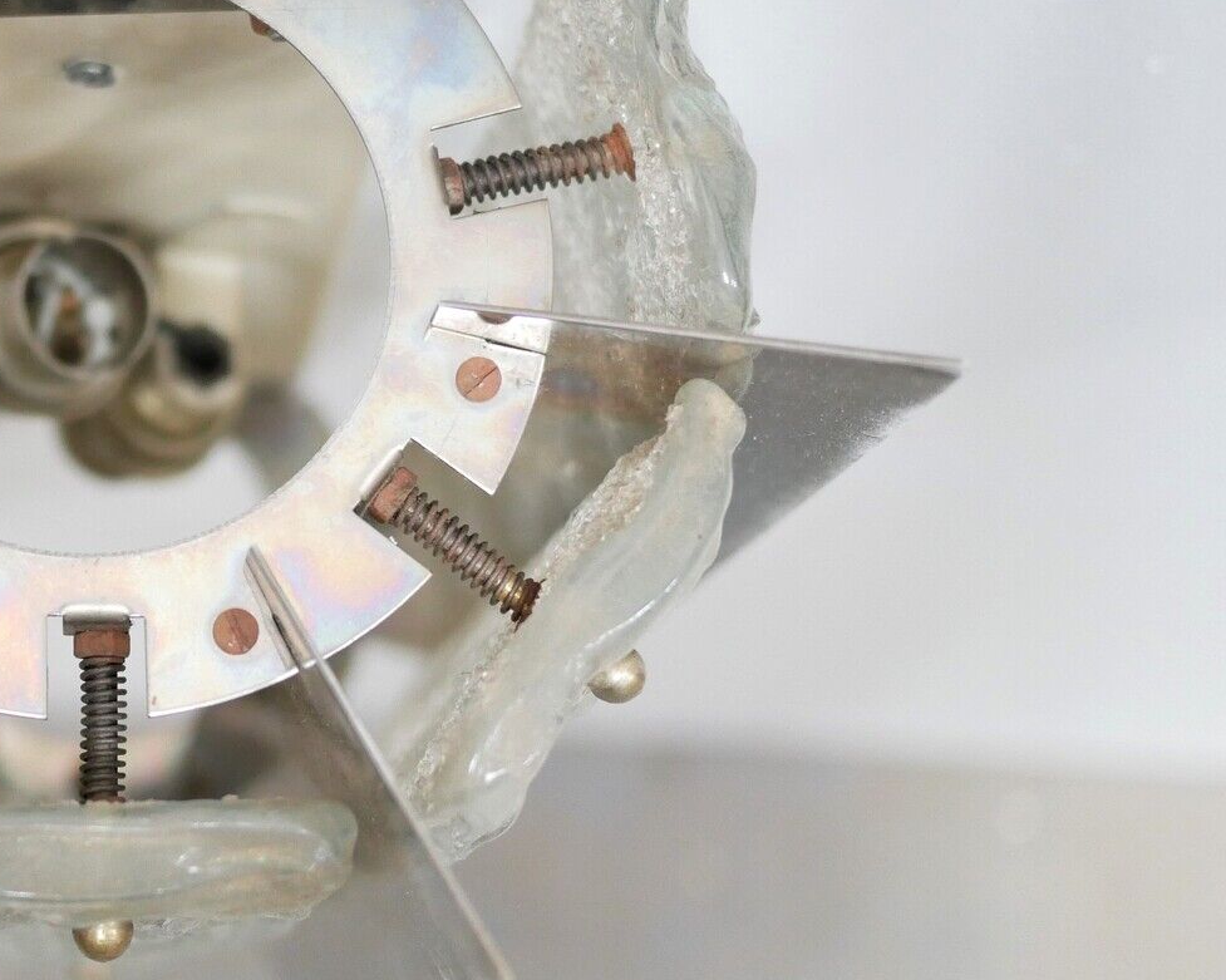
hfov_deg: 23.1
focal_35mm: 80
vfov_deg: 19.2
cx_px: 72
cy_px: 437
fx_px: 2902
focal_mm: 20
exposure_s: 1/60
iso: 1600
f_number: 1.7
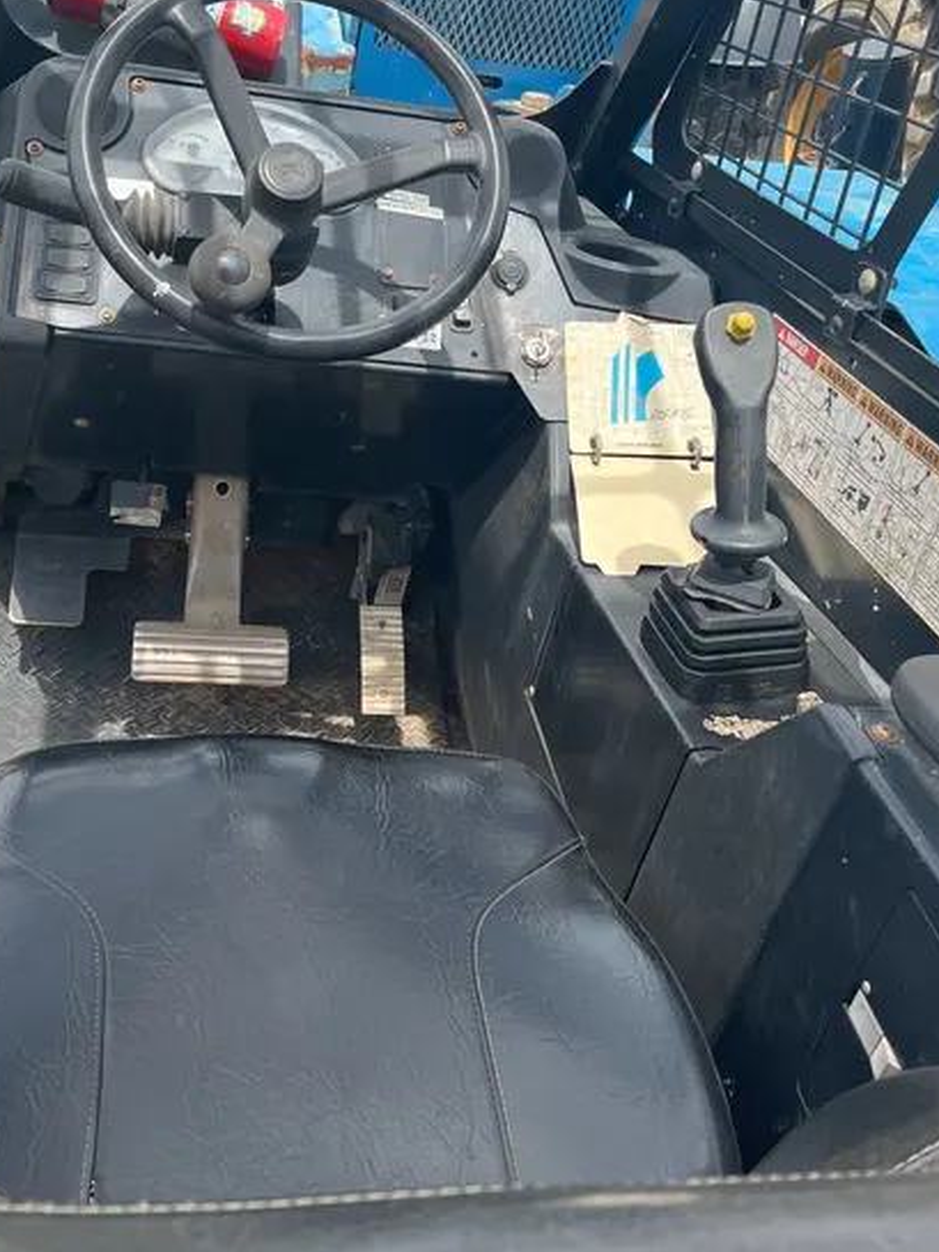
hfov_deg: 40.4
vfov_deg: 52.0
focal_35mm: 35
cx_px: 344
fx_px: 1265
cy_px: 461
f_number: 1.6
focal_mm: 5.1
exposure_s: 1/1106
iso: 50
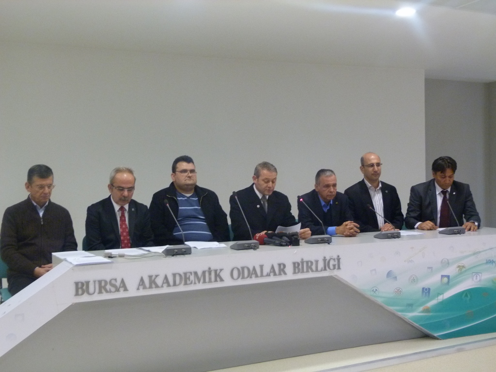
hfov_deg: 49.0
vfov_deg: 37.7
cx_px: 248
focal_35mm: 38
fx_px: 544
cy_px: 186
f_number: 3.1
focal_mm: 6.8
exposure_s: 1/20
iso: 400
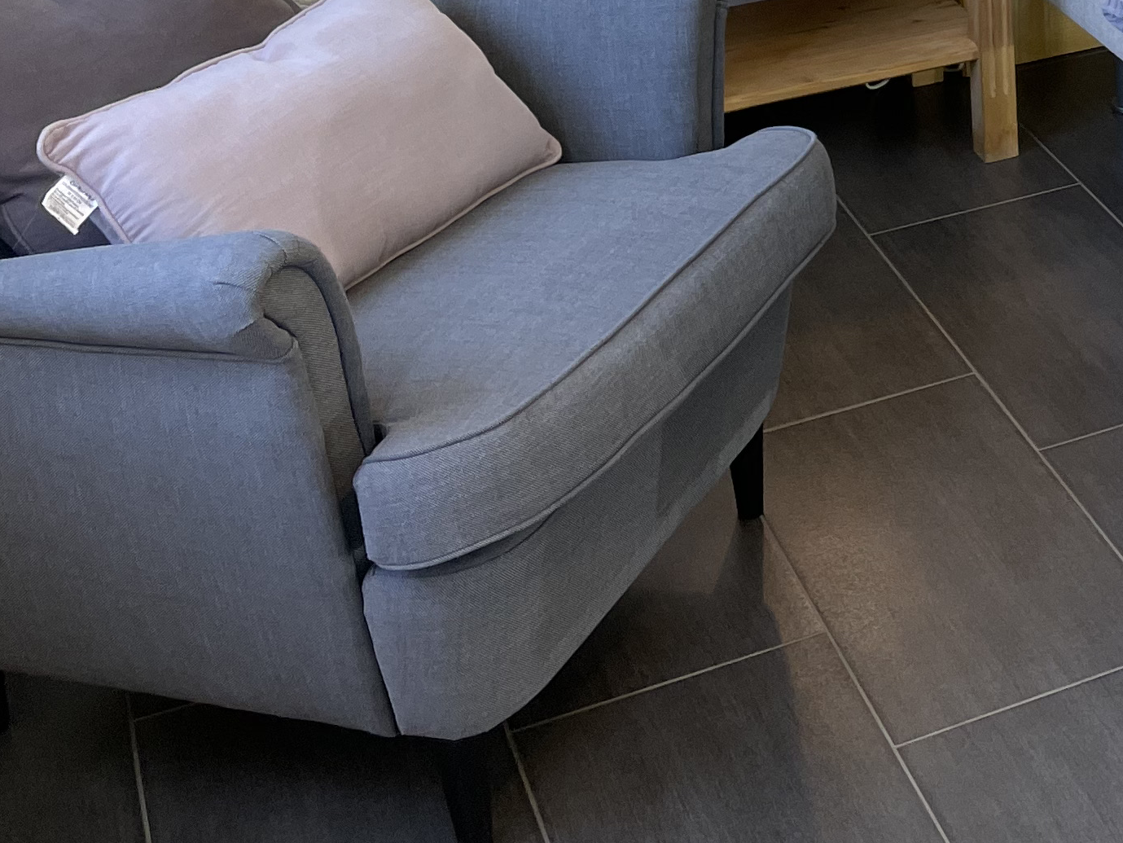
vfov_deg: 18.1
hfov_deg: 22.8
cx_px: 1464
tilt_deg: -16.2
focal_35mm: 76
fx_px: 2466
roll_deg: -0.6
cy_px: -248
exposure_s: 1/100
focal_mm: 4.2
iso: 64
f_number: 1.6
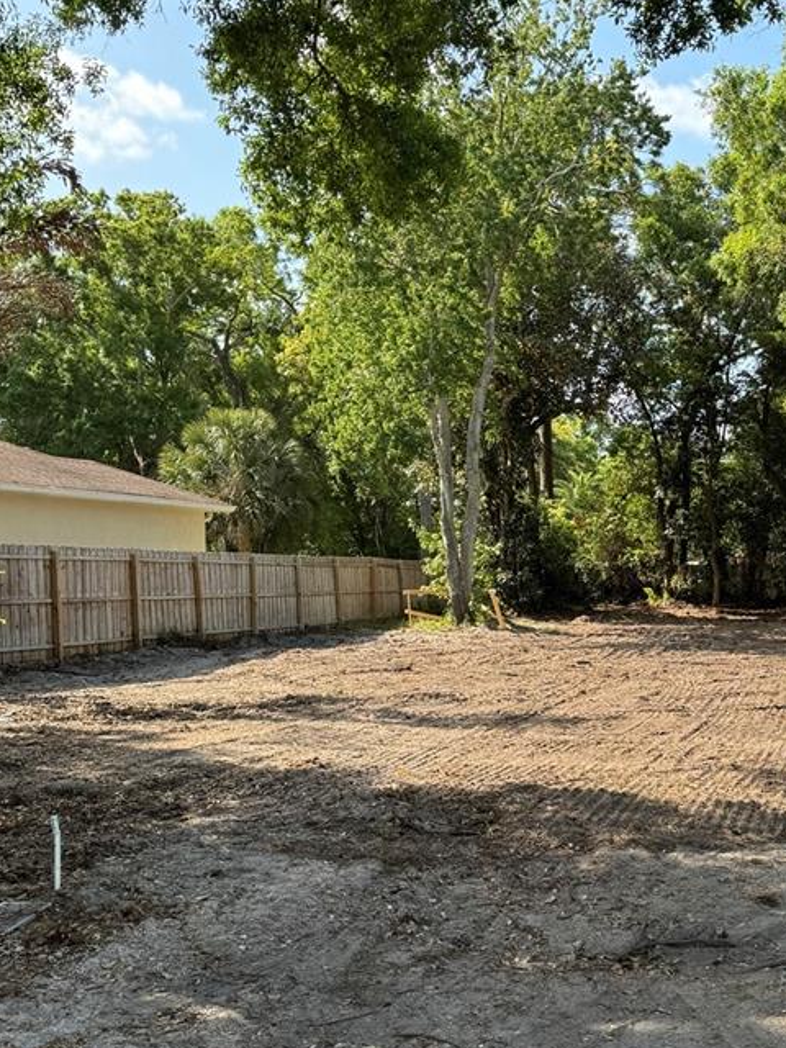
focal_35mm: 45
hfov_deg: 31.5
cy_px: 639
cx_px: 601
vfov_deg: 41.8
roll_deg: +1.3
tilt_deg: -3.1
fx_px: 1362
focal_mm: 6.76
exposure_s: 1/707
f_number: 1.78
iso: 80
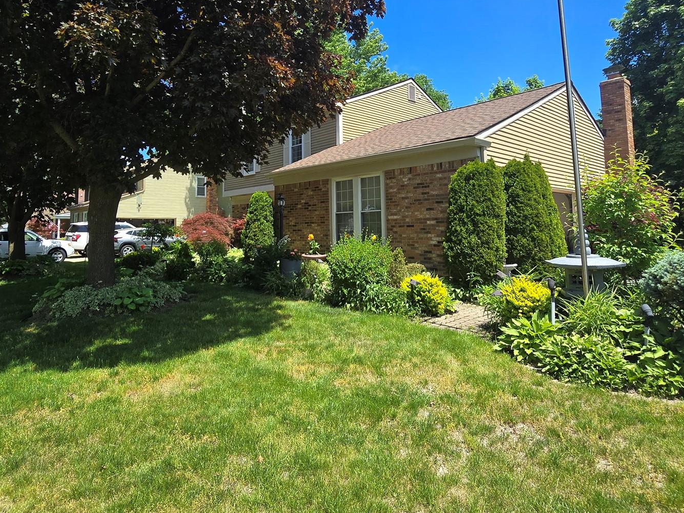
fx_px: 395
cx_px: 312
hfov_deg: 81.6
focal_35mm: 20
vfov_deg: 65.0
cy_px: 192
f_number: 2.2
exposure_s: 1/1272
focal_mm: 2.2
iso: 50
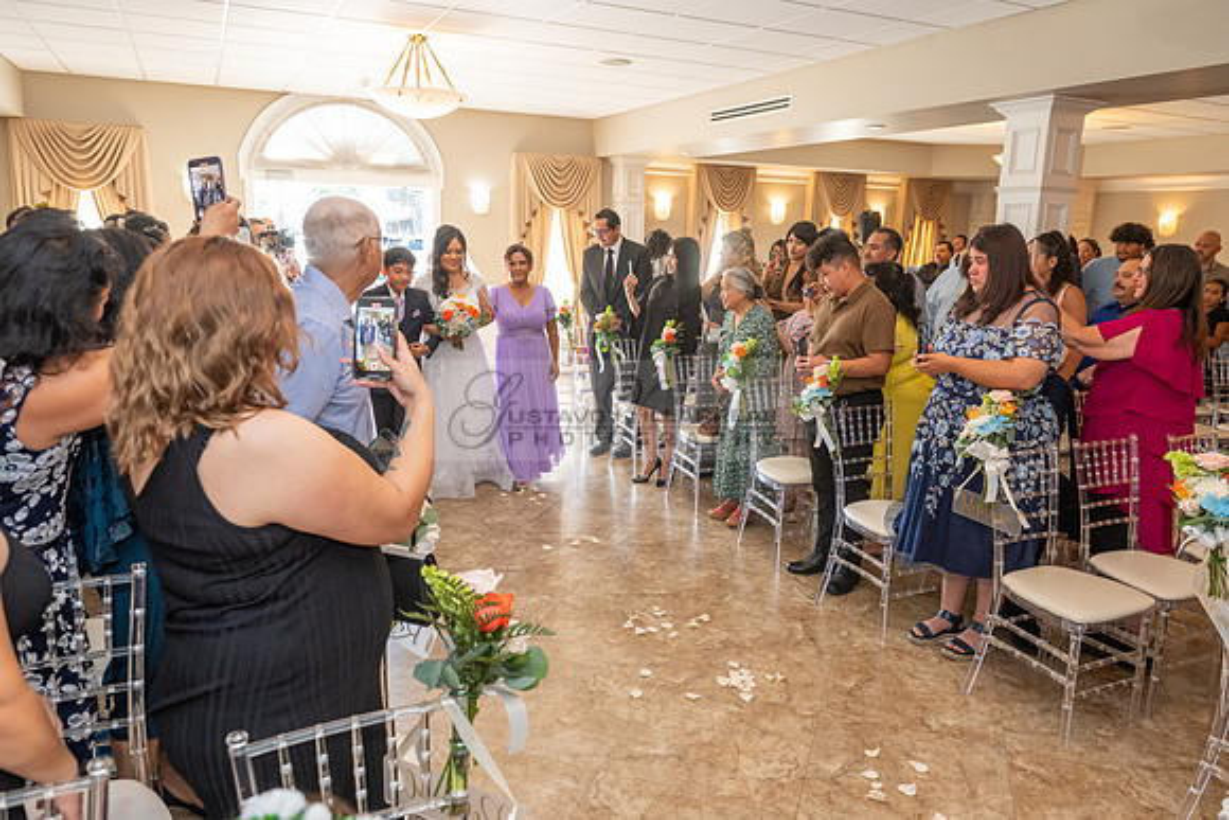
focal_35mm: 26
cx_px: 614
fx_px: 888
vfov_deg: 49.6
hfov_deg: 69.4
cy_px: 410
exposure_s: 1/200
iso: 1250
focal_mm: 26
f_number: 5
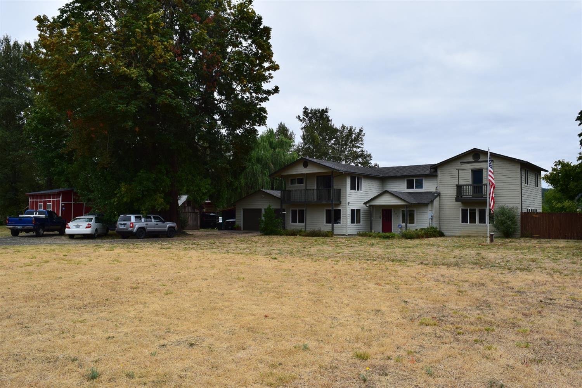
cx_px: 291
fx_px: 436
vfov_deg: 47.9
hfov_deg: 67.4
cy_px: 194
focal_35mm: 27
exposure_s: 1/500
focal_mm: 18
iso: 360
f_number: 11
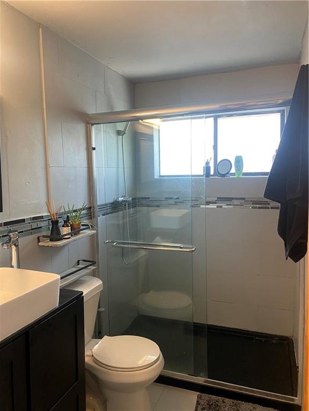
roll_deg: +0.7
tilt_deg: -5.6
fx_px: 309
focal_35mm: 26
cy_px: 206
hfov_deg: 53.1
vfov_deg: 67.3
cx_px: 154
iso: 125
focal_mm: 4.25
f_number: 1.8
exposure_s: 1/63
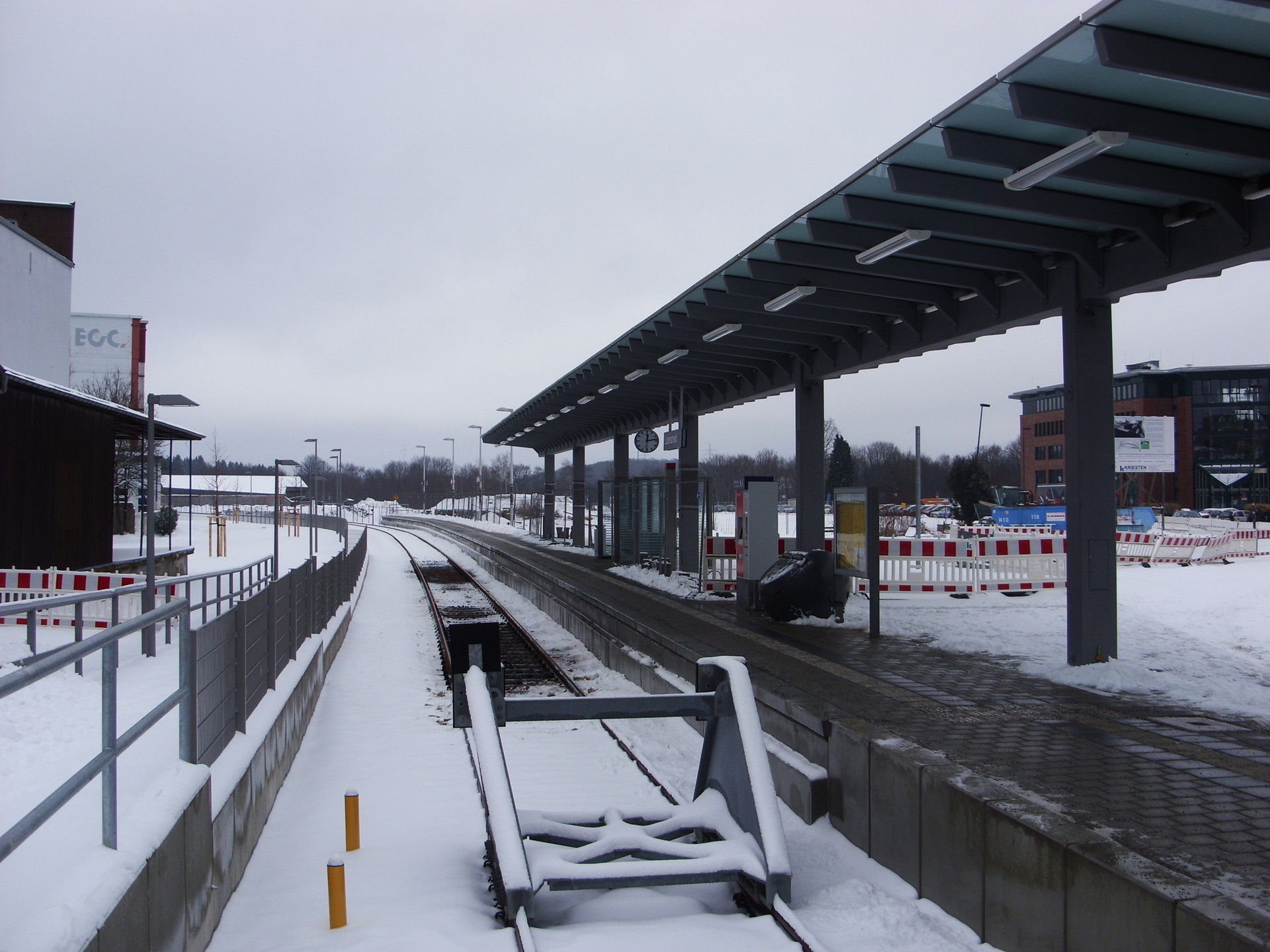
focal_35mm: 38
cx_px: 635
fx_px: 1394
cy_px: 476
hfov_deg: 49.0
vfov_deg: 37.7
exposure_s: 1/438
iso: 50
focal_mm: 6.3
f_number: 2.8
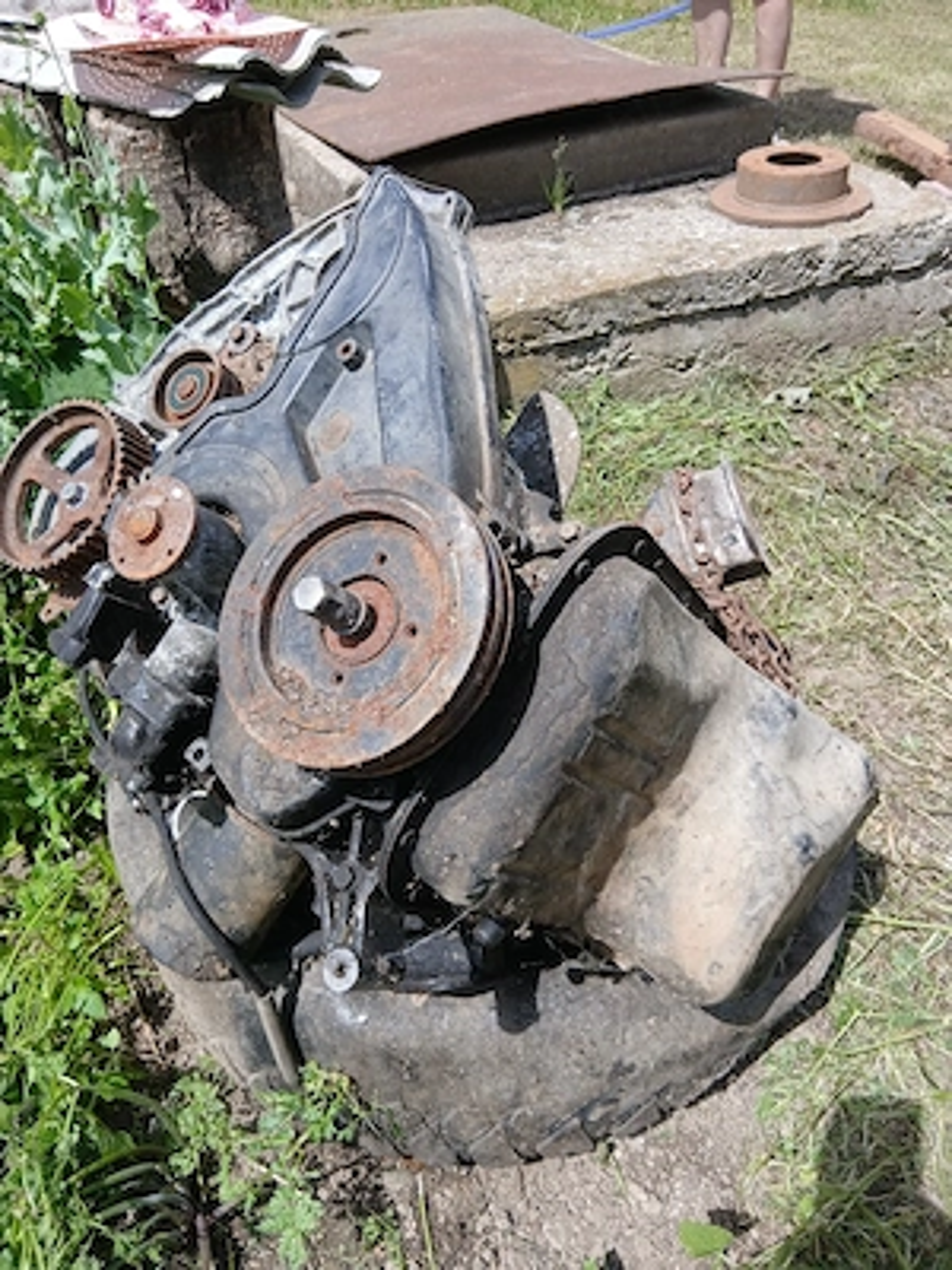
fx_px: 953
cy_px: 635
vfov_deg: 67.3
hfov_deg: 53.1
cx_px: 476
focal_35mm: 26
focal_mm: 3.98
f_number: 1.8
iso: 20
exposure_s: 1/333
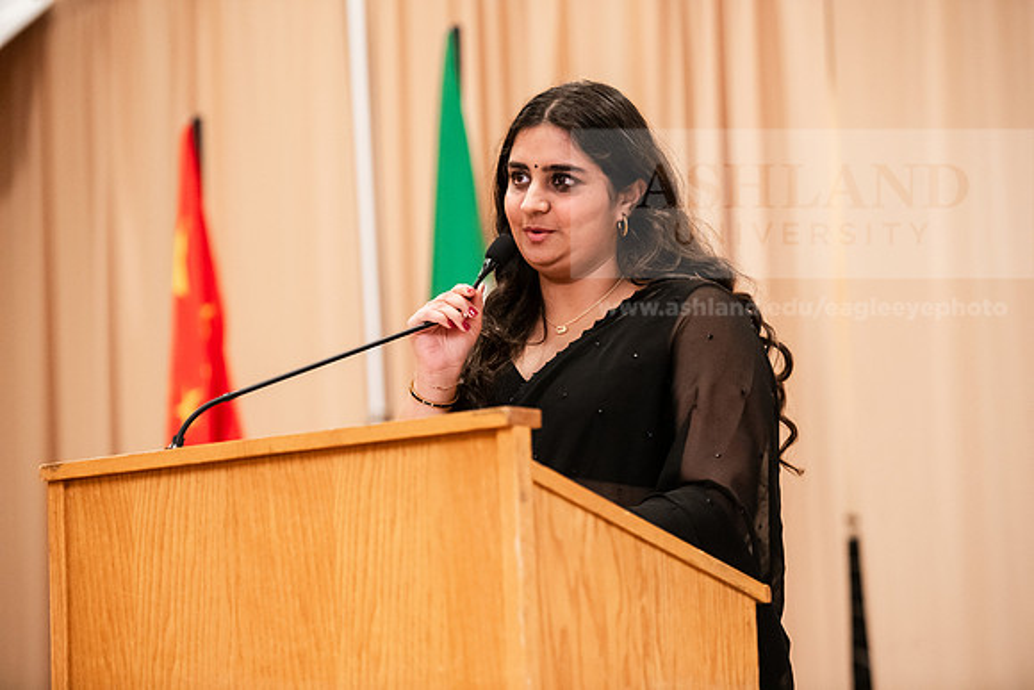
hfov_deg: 16.4
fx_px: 3591
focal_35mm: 125
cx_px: 517
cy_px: 345
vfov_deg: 11.0
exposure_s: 1/200
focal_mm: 125
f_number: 3.2
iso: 3200
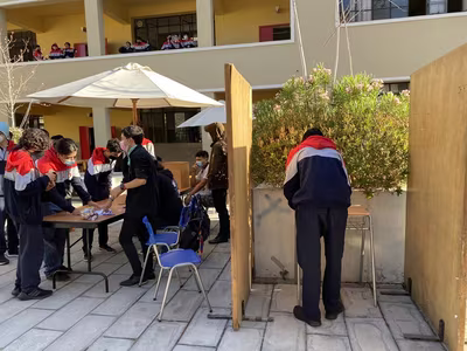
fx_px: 351
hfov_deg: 67.3
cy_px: 176
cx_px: 234
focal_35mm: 26
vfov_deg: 53.1
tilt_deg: -5.8
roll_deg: +2.0
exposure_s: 1/352
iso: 32
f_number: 1.8
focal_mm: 4.25
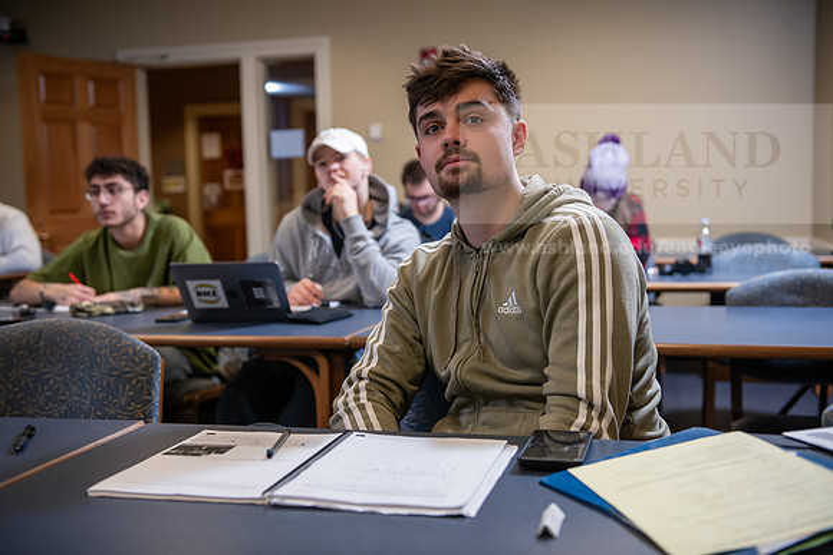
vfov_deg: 30.5
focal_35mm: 44
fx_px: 1018
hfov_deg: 44.5
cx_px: 416
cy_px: 278
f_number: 3.2
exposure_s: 1/160
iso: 500
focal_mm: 44
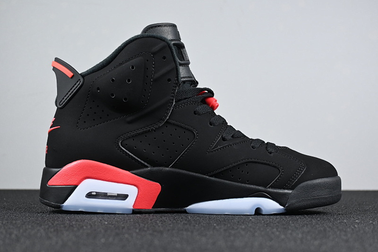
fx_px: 583
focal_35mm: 56
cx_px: 189
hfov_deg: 35.9
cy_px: 126
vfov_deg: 24.4
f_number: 5.3
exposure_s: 1/125
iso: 720
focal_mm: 37
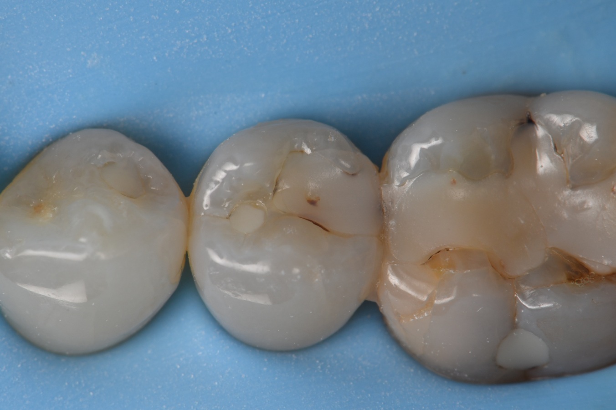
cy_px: 205
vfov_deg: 8.7
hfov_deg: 13.1
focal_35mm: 157
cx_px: 308
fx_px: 2685
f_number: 32
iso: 200
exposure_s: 1/200
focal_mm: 105
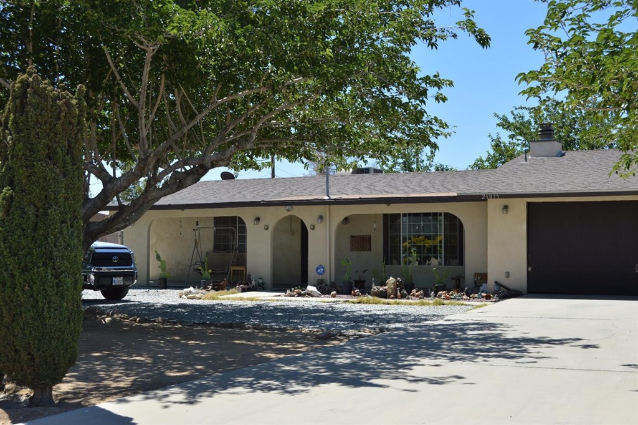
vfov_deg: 28.0
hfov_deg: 41.1
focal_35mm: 48
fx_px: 850
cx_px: 319
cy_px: 212
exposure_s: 1/320
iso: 100
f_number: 8
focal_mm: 32
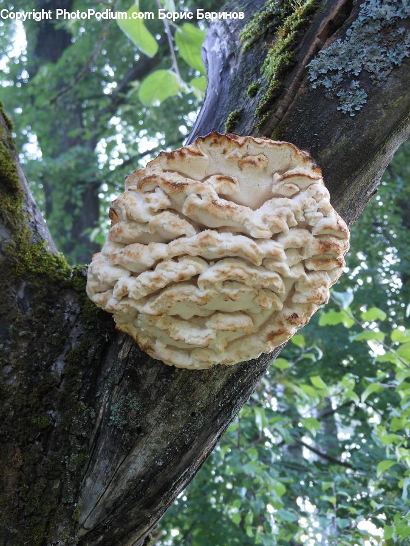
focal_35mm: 43
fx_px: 679
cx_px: 205
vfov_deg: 43.9
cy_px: 273
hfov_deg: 33.6
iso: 250
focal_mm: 7.7
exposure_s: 1/30
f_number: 3.8
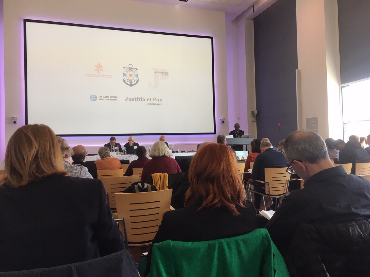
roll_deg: +2.1
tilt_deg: +1.0
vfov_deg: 48.2
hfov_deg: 61.7
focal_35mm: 29
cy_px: 138
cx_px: 185
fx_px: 310
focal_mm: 4.15
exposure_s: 1/33
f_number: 2.2
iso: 32
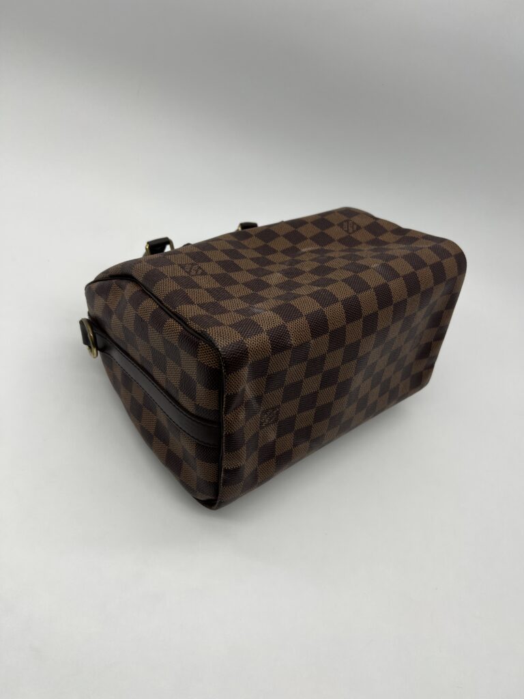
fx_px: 525
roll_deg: -21.7
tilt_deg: -44.7
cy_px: 350
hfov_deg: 53.1
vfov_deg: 67.3
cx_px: 262
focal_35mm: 26
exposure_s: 1/294
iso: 50
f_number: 1.5
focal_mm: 5.7
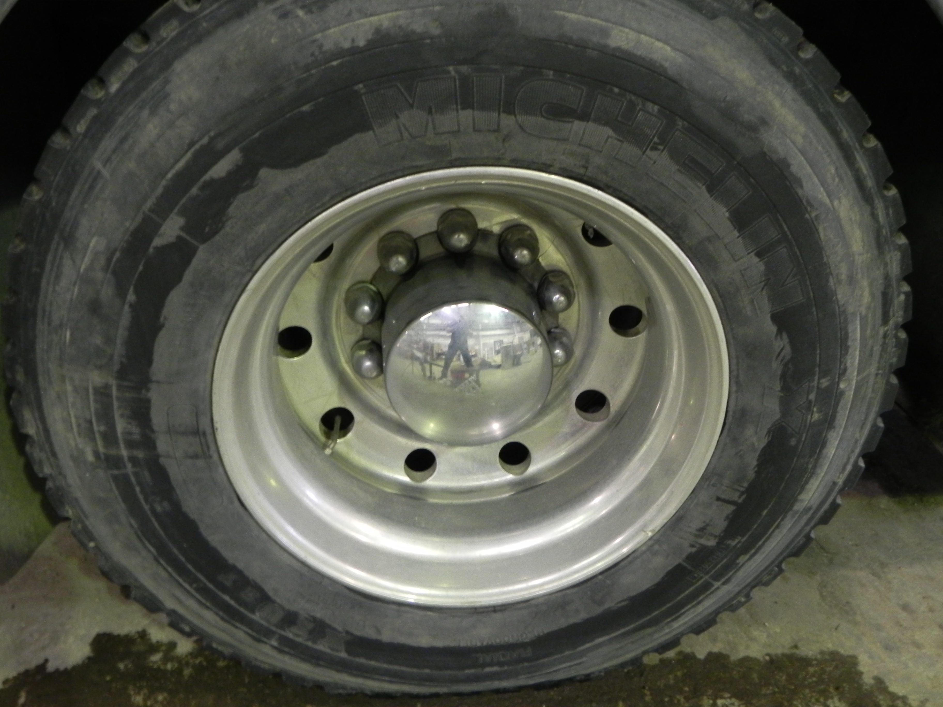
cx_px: 472
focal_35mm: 29
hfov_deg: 61.7
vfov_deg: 48.2
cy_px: 354
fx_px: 790
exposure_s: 1/14
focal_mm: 5.2
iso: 400
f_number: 2.8
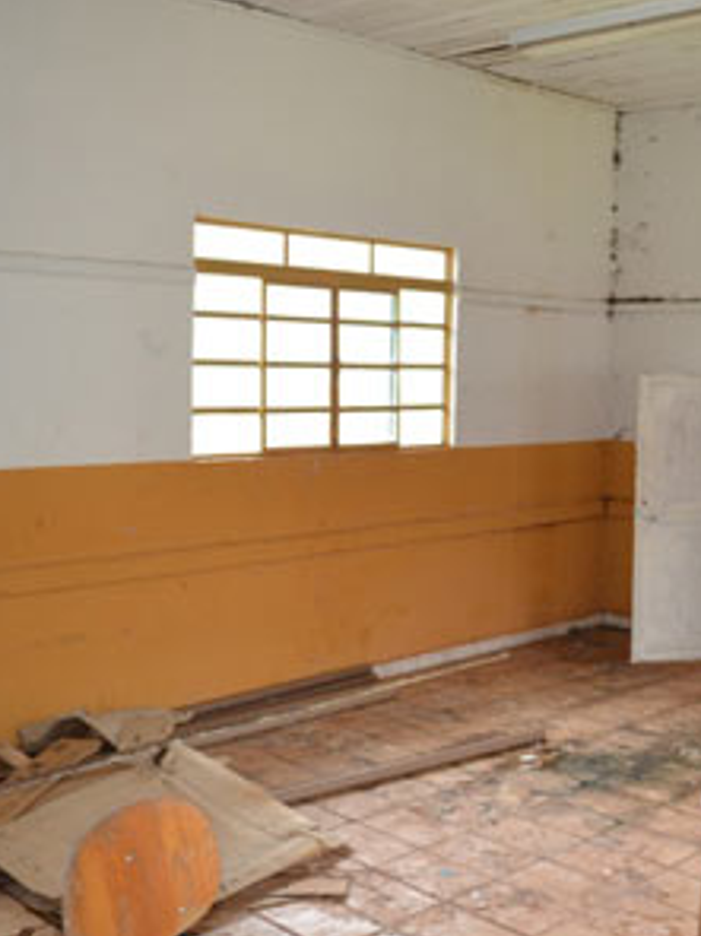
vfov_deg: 43.0
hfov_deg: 32.3
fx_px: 1189
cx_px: 520
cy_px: 470
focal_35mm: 44
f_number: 4
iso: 400
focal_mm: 20
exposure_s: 1/60
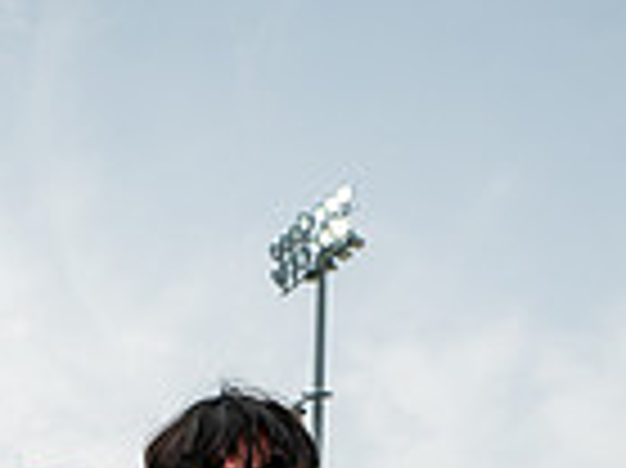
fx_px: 1969
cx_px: 185
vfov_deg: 11.8
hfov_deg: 18.0
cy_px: 994
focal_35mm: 109
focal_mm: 35
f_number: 7.1
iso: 125
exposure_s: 1/320
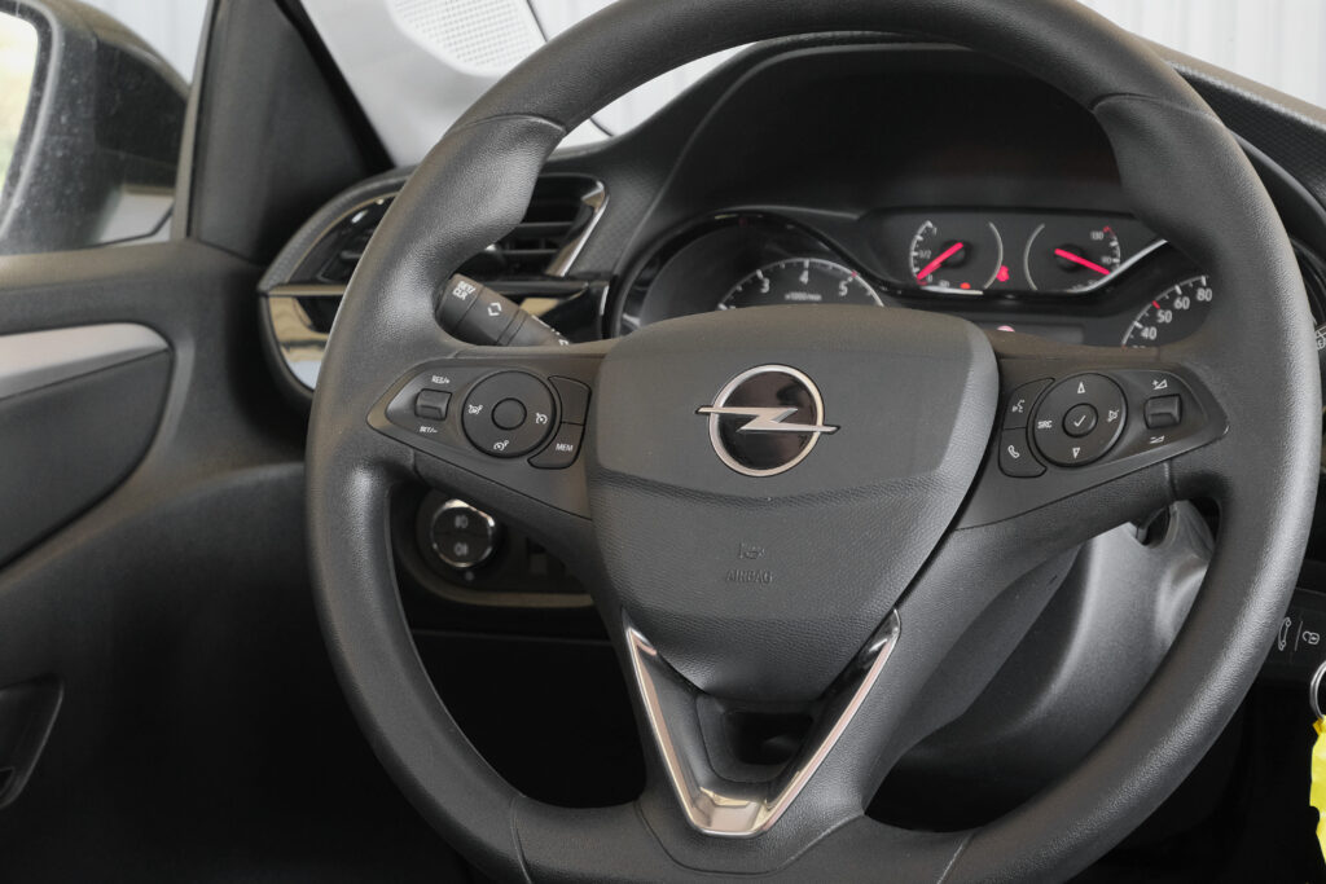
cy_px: 442
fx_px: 2505
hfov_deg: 29.7
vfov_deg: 20.0
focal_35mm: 68
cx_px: 663
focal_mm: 45
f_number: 6.4
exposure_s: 1/50
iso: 2000
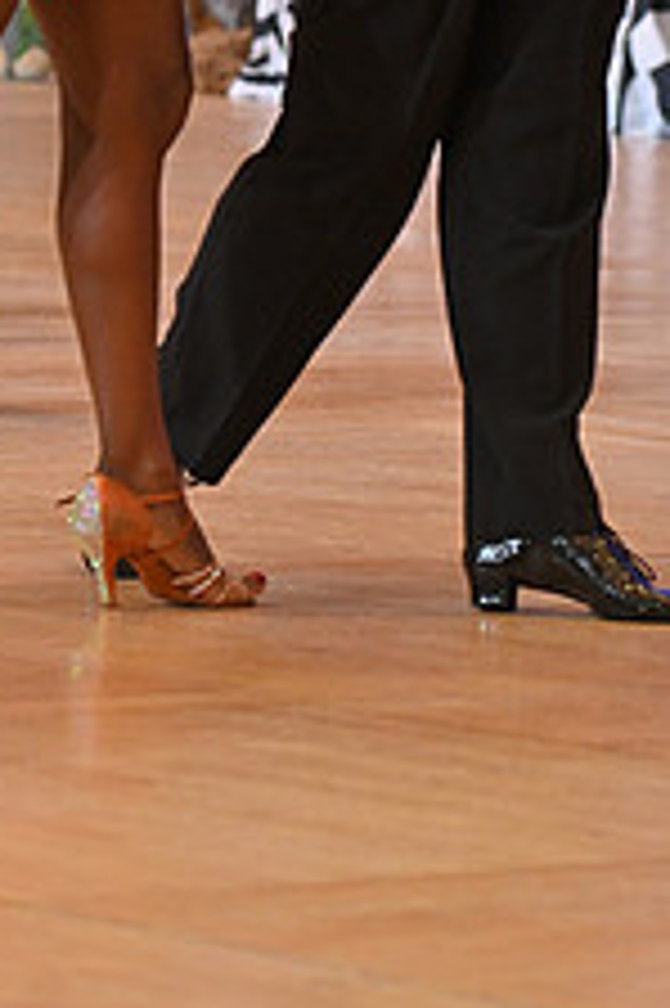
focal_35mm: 311
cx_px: 155
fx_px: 8695
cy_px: -225
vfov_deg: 6.6
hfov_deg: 4.4
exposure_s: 1/250
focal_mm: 120
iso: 2000
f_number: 5
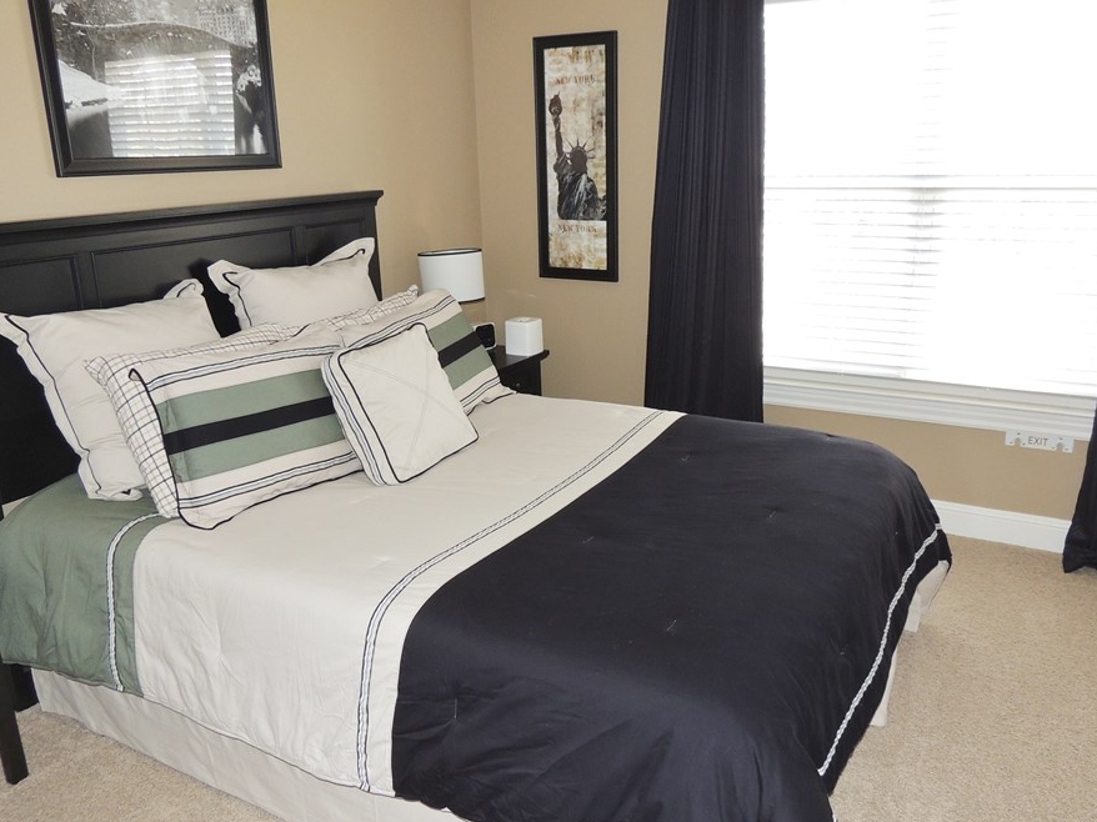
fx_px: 887
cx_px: 566
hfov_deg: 63.4
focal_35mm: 28
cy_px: 416
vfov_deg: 49.7
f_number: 3
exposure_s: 1/30
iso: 200
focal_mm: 4.3
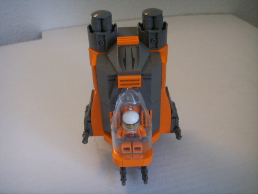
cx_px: 129
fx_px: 291
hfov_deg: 47.9
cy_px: 97
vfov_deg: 36.8
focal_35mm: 39
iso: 100
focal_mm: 6.6
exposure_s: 1/45
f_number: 3.5
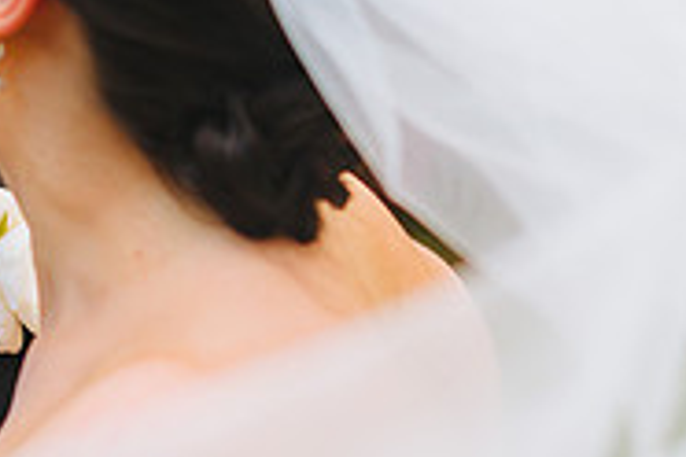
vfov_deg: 8.8
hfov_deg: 13.0
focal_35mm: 156
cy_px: 254
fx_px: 2972
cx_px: 37
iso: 400
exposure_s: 1/250
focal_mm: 50
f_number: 2
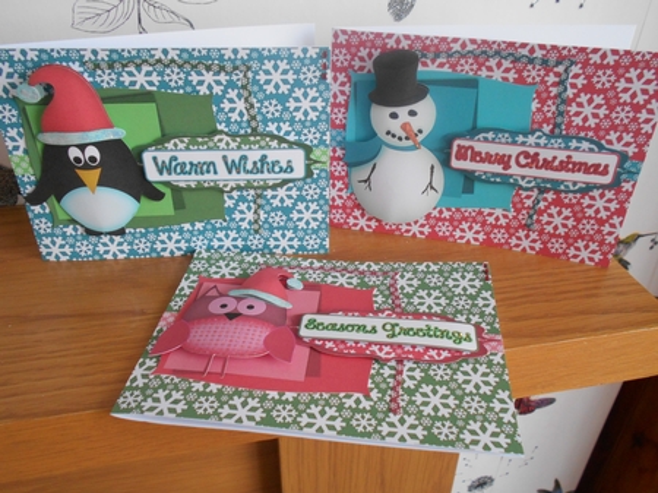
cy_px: 246
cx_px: 329
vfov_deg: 46.8
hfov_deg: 60.0
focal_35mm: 30
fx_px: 570
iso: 360
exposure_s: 1/30
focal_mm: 5.1
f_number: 3.4
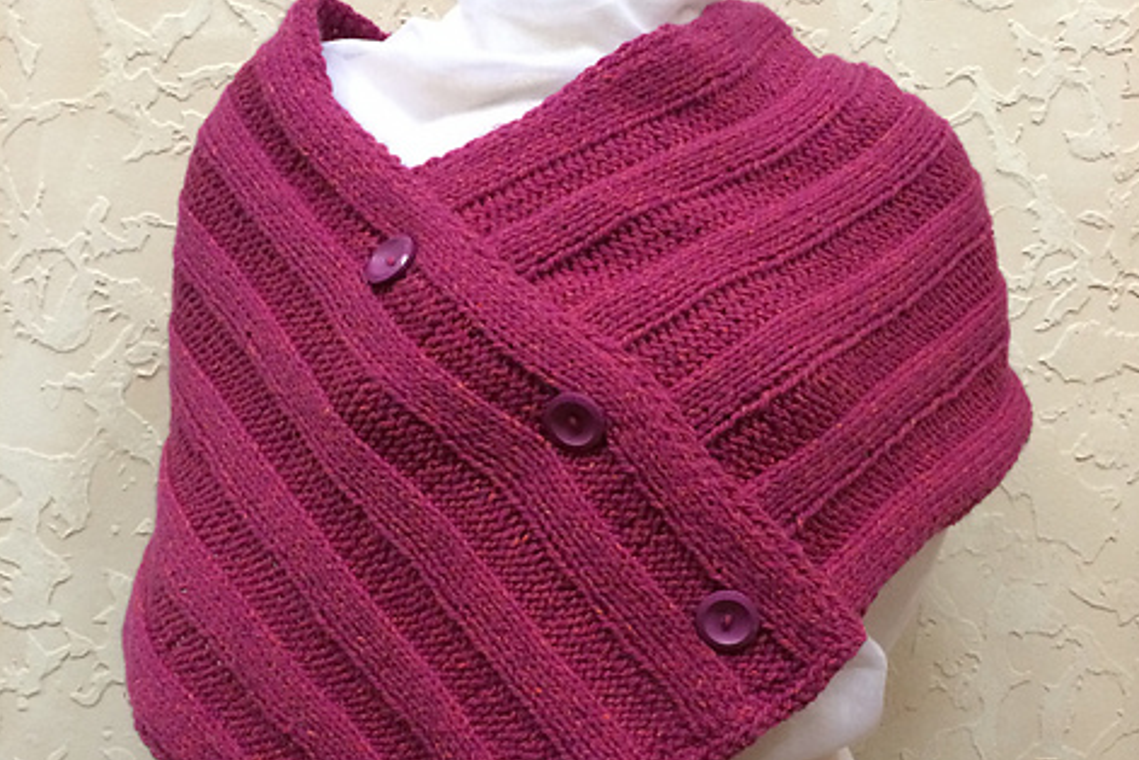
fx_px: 1297
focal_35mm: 41
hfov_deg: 47.4
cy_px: 467
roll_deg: +1.0
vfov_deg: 32.5
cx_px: 571
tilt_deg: -2.2
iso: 320
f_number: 2.2
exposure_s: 1/24
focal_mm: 4.15
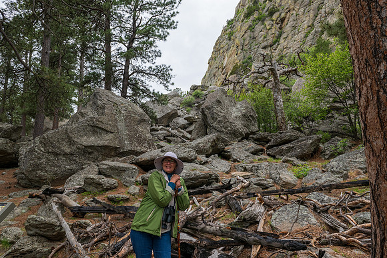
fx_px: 258
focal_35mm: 24
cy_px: 129
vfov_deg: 53.2
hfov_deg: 73.7
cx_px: 194
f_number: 10
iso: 320
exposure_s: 1/125
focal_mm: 24
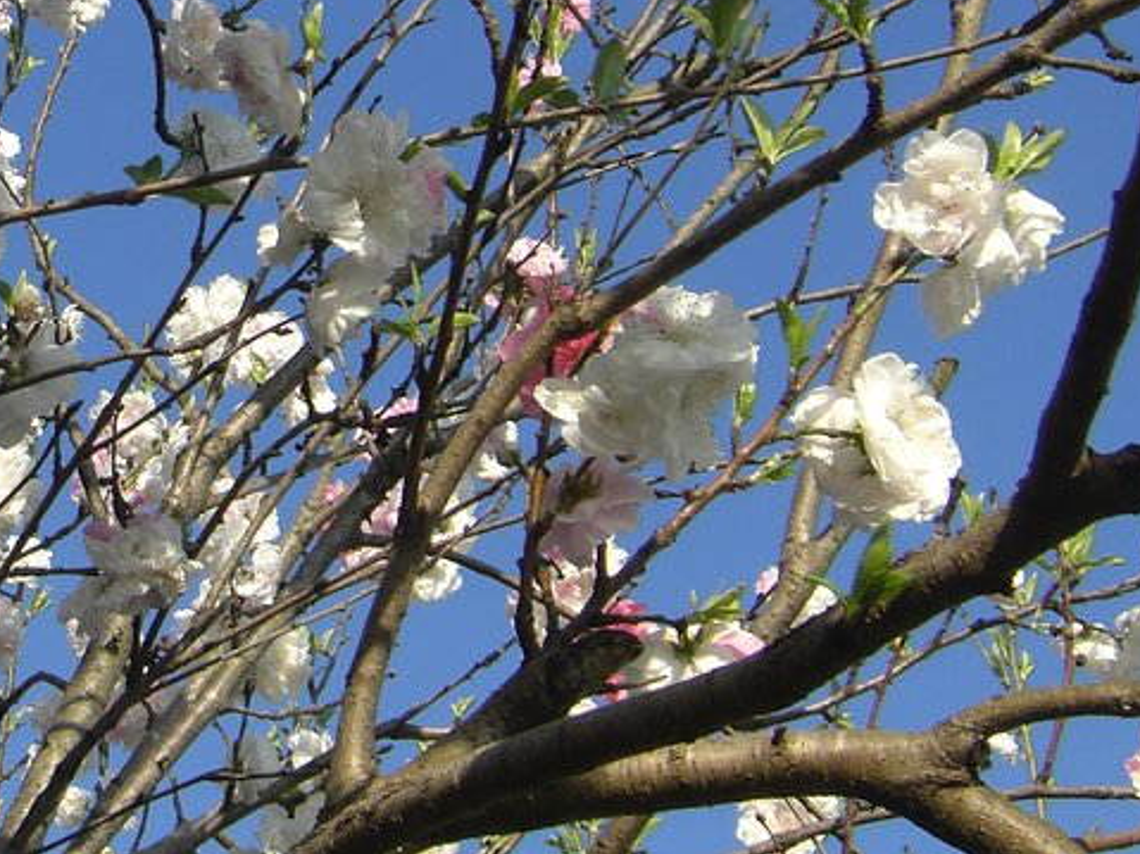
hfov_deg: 18.0
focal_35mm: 107
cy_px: 171
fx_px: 3523
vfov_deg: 13.8
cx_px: 48
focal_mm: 8.4
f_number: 5
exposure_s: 1/200
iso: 50
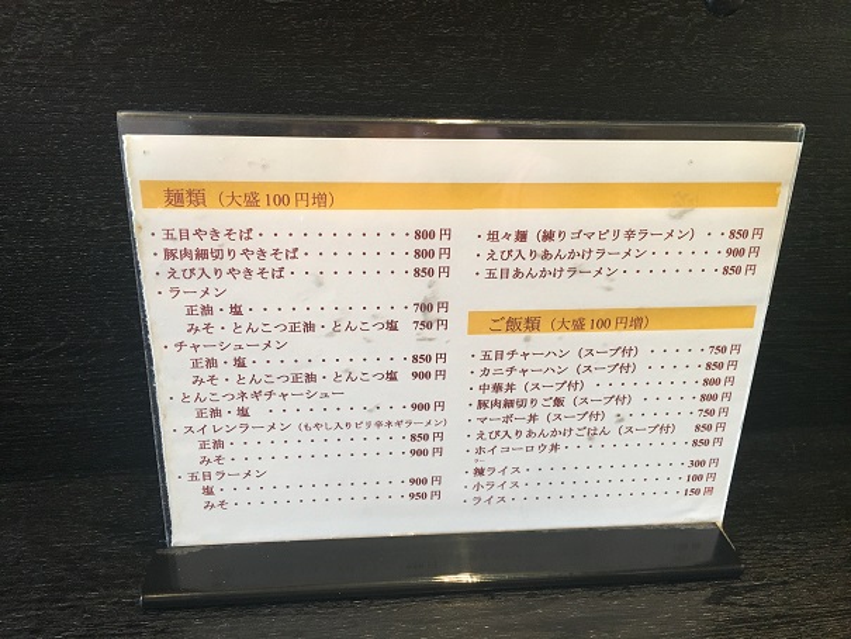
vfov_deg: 48.2
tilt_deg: -20.9
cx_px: 426
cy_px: 320
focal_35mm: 29
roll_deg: -2.1
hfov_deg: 61.6
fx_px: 713
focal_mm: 4.15
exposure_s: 1/30
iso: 125
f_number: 2.2
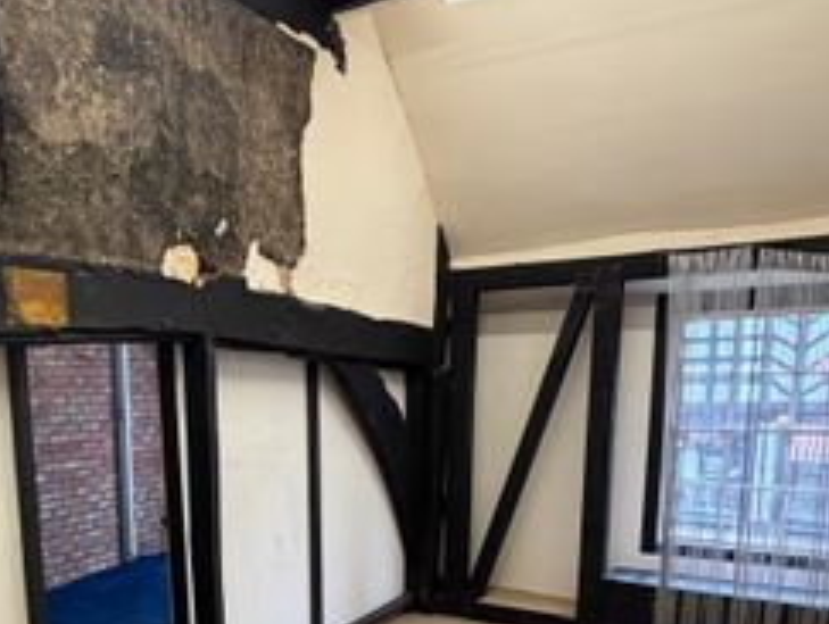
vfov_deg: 55.1
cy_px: 494
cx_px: 270
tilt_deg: -9.3
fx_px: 552
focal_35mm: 23
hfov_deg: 71.4
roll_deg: +0.7
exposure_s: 1/50
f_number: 2.2
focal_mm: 2.22
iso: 200
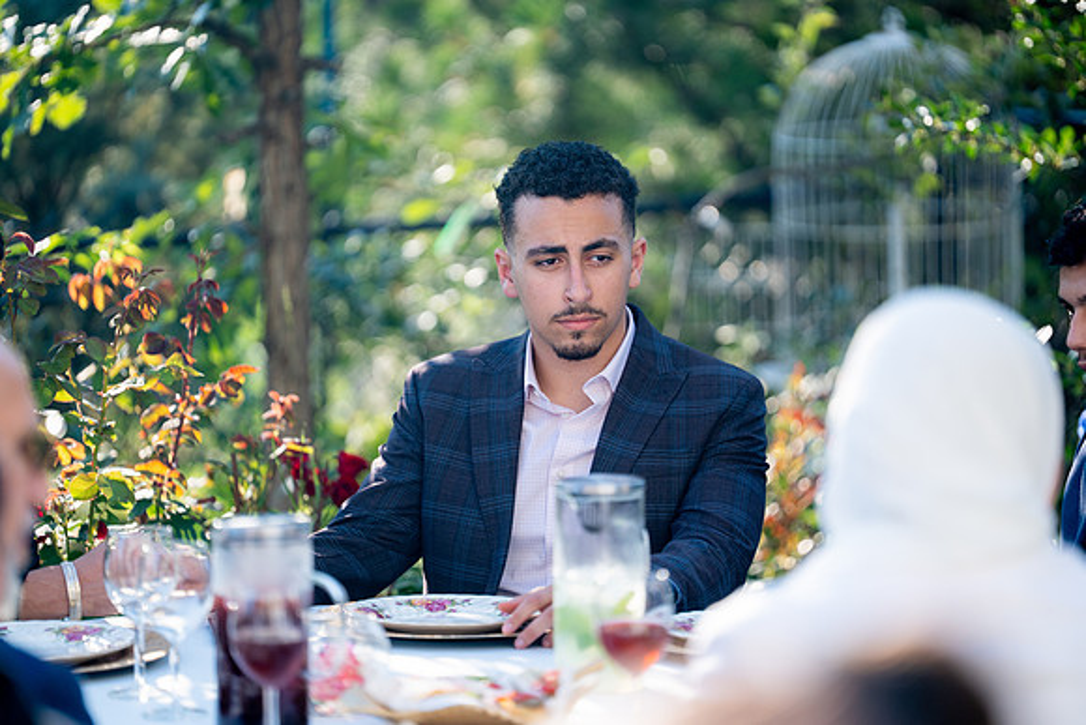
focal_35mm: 143
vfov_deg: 9.6
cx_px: 543
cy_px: 362
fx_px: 4315
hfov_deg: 14.3
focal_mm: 143
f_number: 2
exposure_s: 1/2000
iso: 200
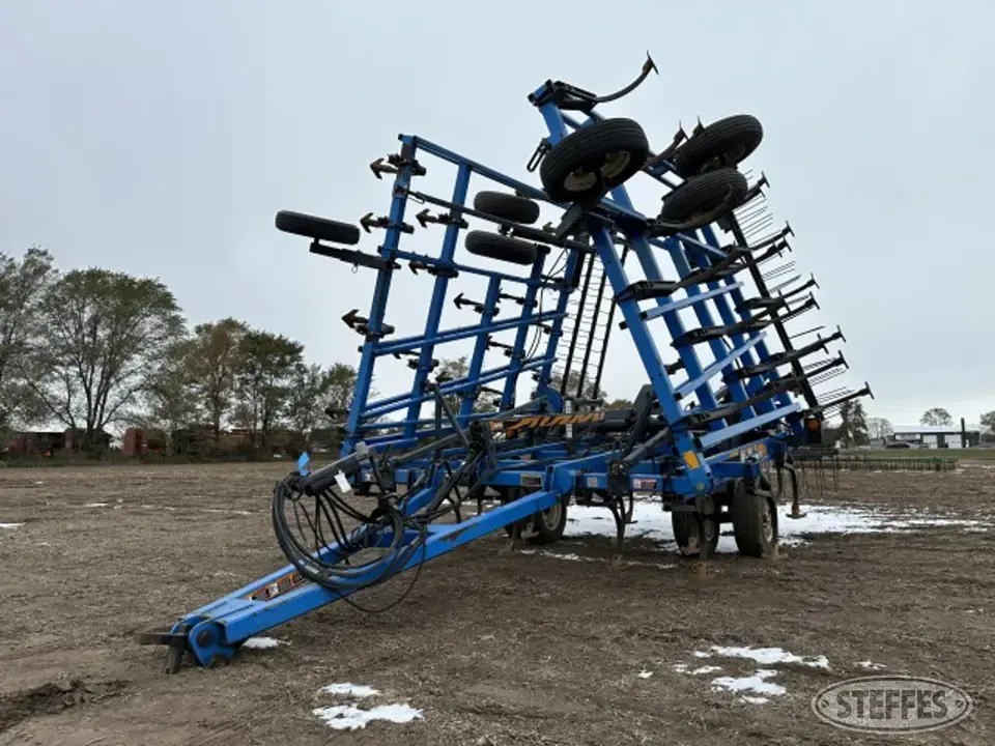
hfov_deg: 71.6
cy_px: 373
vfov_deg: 56.8
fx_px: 690
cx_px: 498
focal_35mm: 24
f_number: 1.78
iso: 80
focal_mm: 6.86
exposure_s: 1/1916
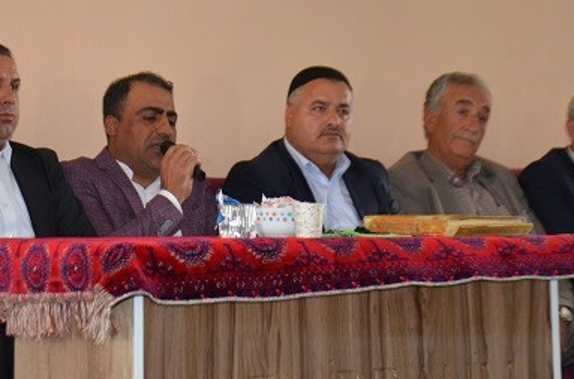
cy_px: 64
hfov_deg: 19.3
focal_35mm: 105
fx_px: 1669
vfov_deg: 12.9
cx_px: 128
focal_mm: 38
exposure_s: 1/60
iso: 800
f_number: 4.2
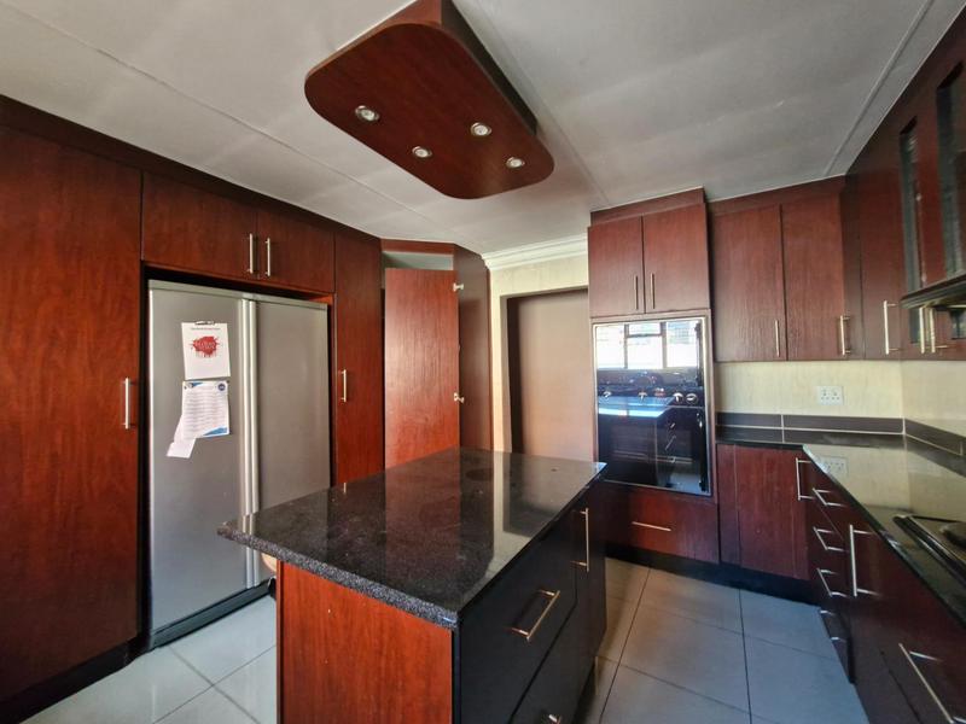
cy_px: 362
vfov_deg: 89.9
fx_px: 363
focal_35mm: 13
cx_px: 483
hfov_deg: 106.2
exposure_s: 1/33
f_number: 2.2
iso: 400
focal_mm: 1.74
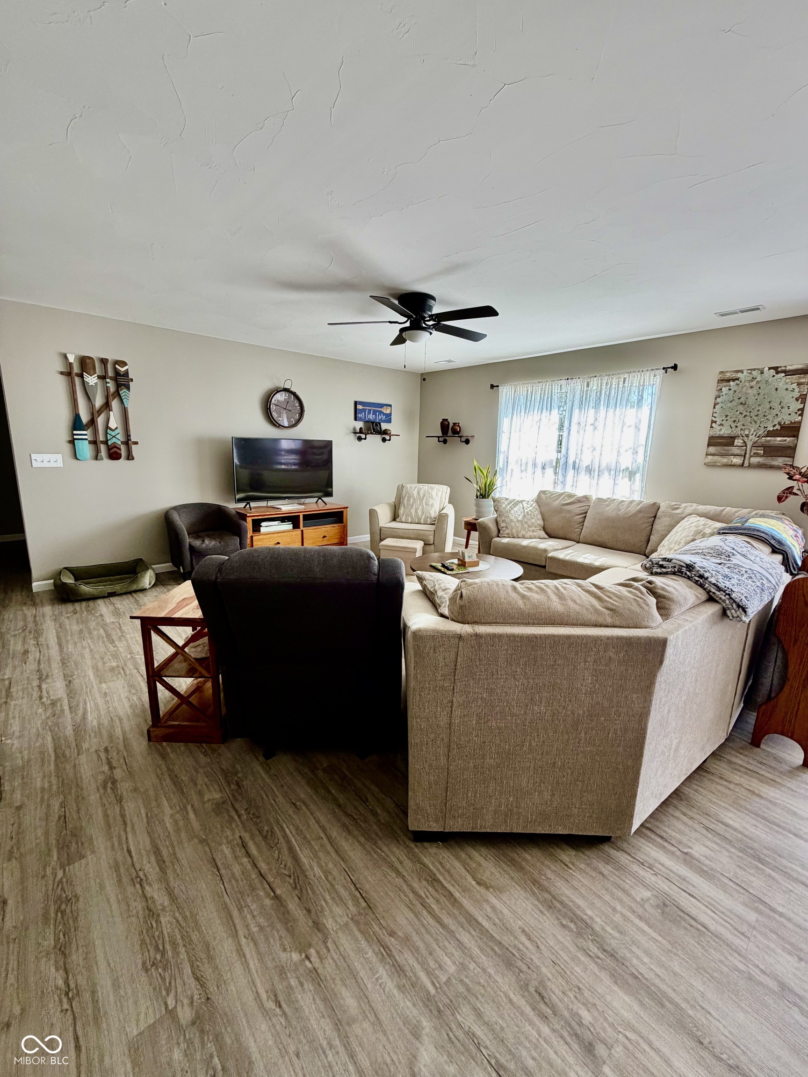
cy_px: 538
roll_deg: -1.3
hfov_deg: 85.7
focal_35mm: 14
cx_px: 404
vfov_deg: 102.1
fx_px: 436
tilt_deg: -11.8
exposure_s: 1/121
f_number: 2.2
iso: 160
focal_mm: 2.22
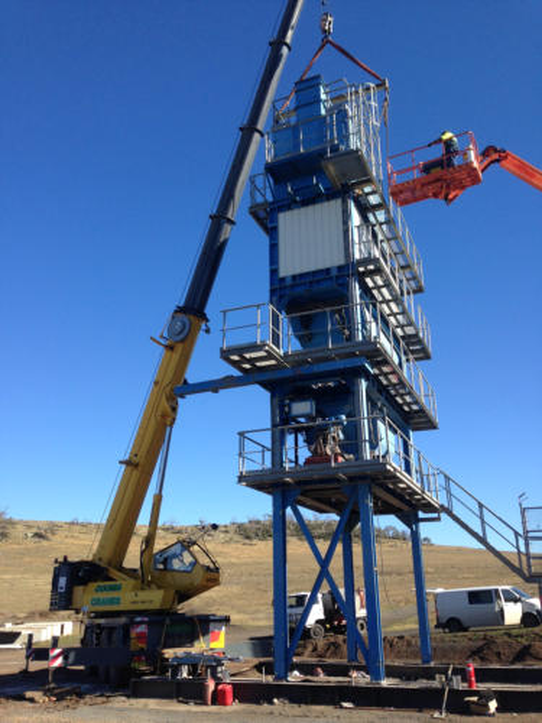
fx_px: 689
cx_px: 271
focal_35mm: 33
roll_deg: +0.6
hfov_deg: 42.9
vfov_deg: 55.4
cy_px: 362
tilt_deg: +21.0
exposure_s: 1/935
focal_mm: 4.12
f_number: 2.4
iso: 50
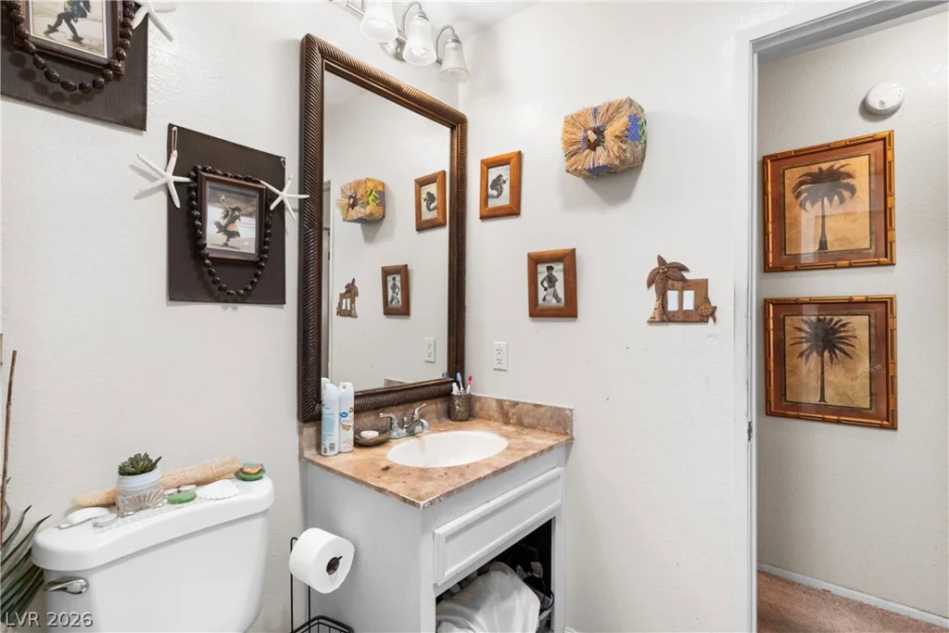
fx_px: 448
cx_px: 474
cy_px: 316
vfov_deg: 70.5
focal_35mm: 17
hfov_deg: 93.3
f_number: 8
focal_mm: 17
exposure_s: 1/15
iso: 500
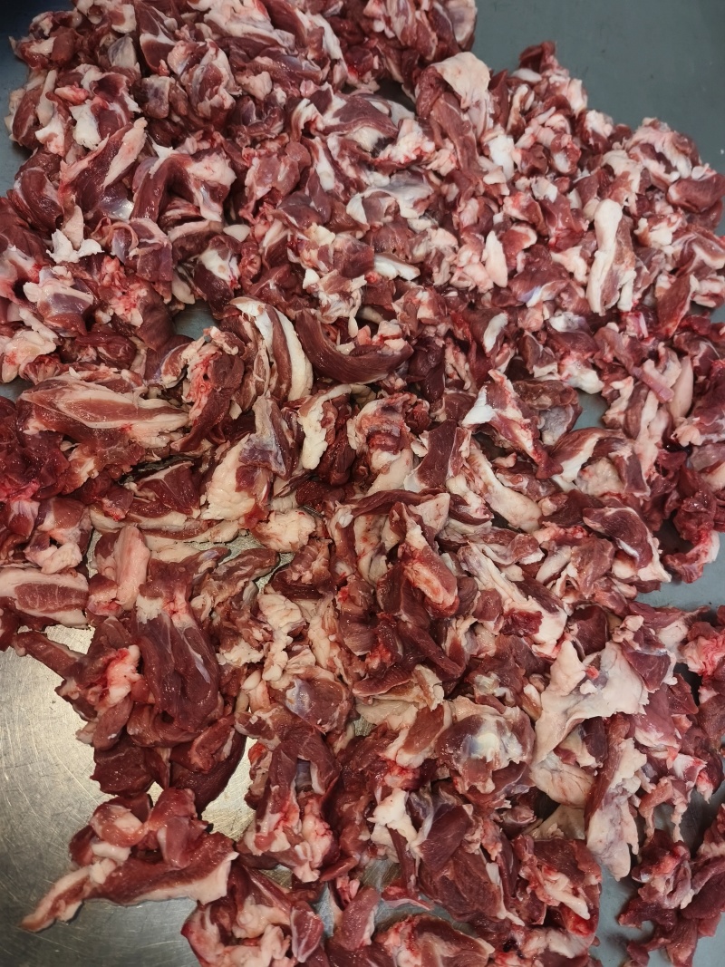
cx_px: 362
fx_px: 642
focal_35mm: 23
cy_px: 484
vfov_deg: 73.9
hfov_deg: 58.9
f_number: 1.75
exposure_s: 1/100
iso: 925
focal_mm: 5.5
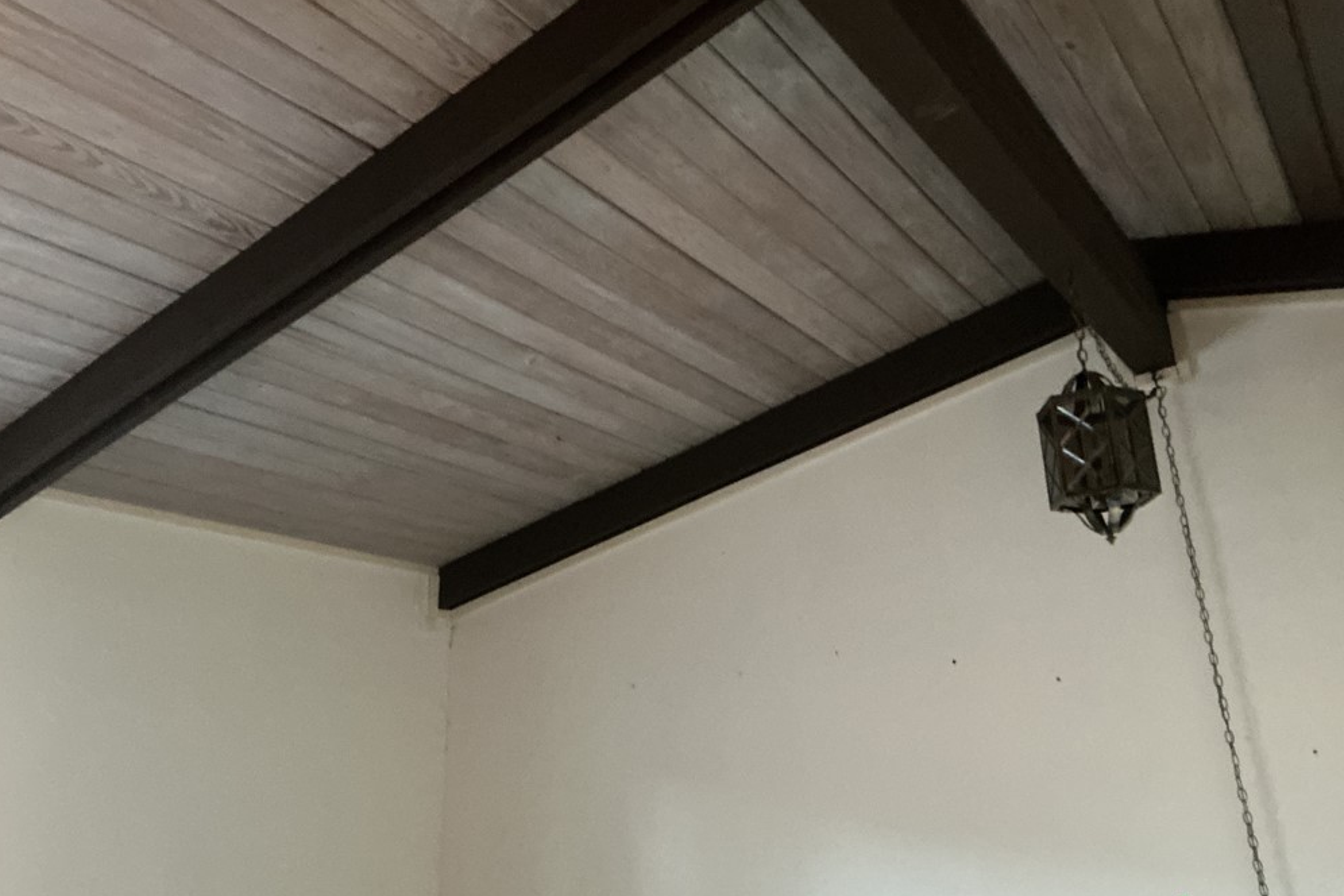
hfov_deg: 60.3
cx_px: 675
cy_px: 447
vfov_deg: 42.3
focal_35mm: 31
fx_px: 1157
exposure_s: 1/24
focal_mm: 3
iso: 500
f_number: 1.8
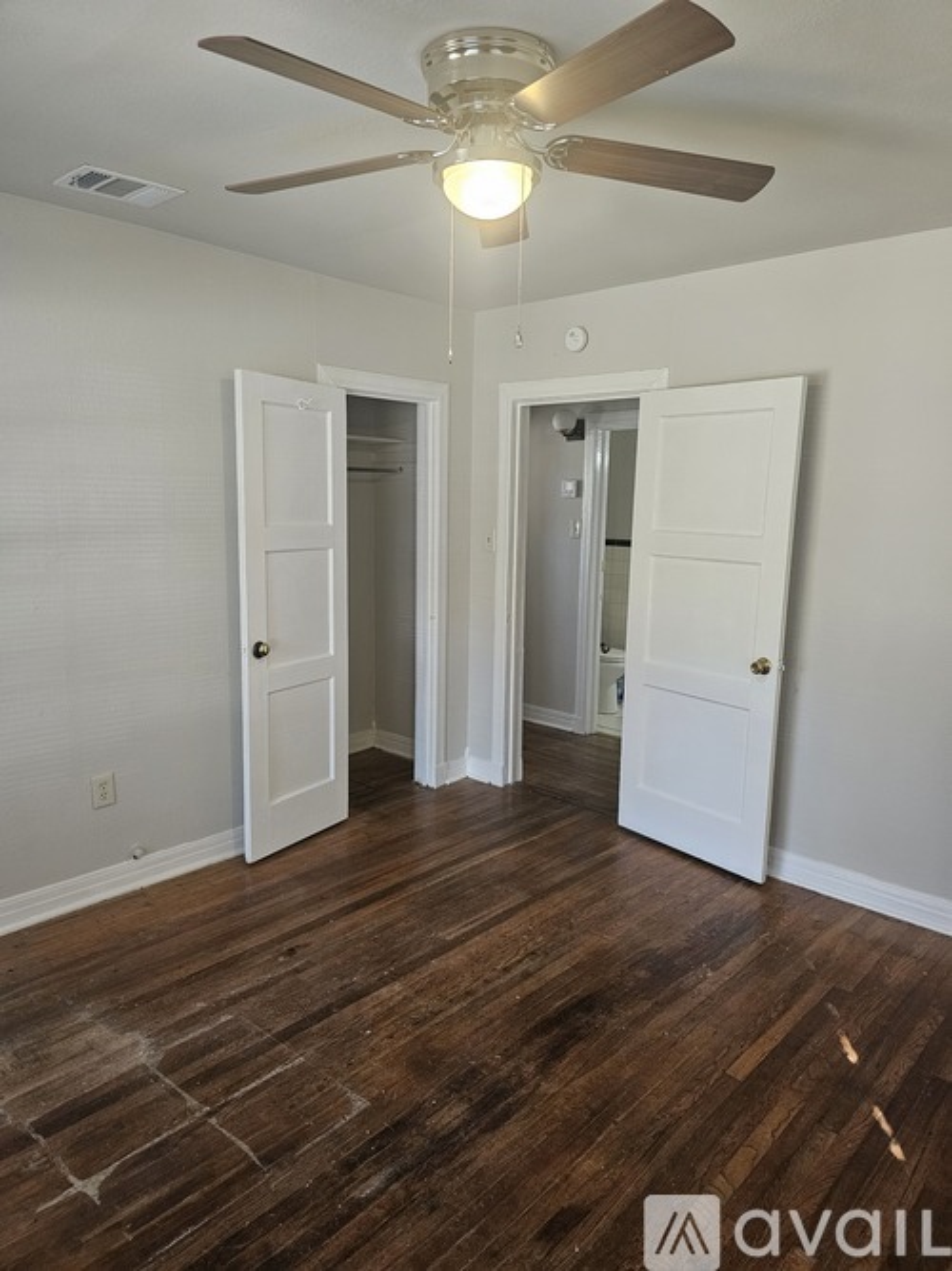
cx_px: 476
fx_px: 844
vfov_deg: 73.9
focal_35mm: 23
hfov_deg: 58.9
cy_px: 636
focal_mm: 6.3
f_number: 1.7
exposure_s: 1/120
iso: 400
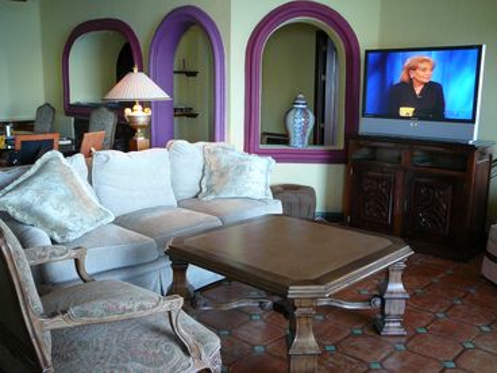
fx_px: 503
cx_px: 248
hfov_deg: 52.6
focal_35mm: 35
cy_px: 186
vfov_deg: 40.7
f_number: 2.8
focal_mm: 5.2
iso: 200
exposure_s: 1/30
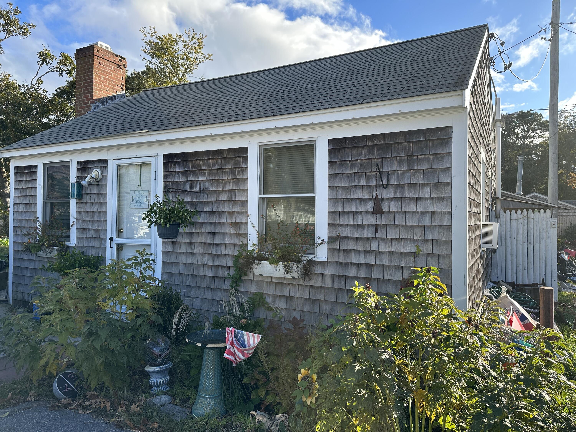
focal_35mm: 24
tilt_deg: +0.8
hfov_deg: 71.6
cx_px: 288
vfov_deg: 56.8
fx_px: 399
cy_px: 216
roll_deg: -0.4
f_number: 1.78
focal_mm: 6.86
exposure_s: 1/1321
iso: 80
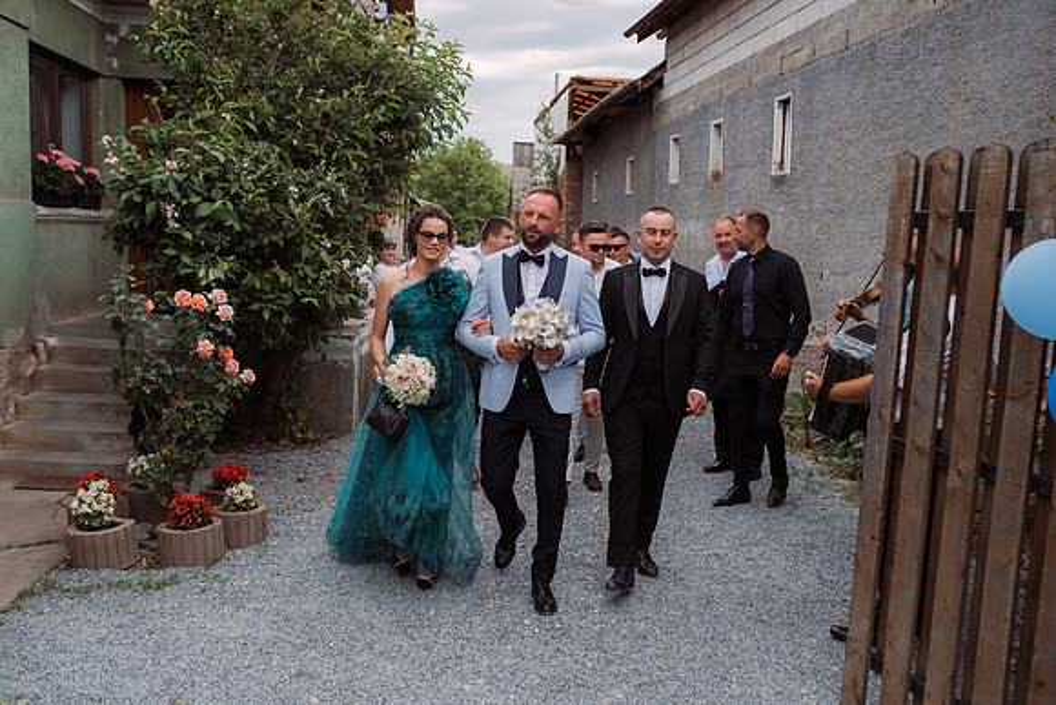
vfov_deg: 37.9
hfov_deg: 54.4
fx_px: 1027
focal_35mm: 35
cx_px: 528
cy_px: 352
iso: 100
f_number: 3.5
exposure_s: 1/500
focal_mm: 35
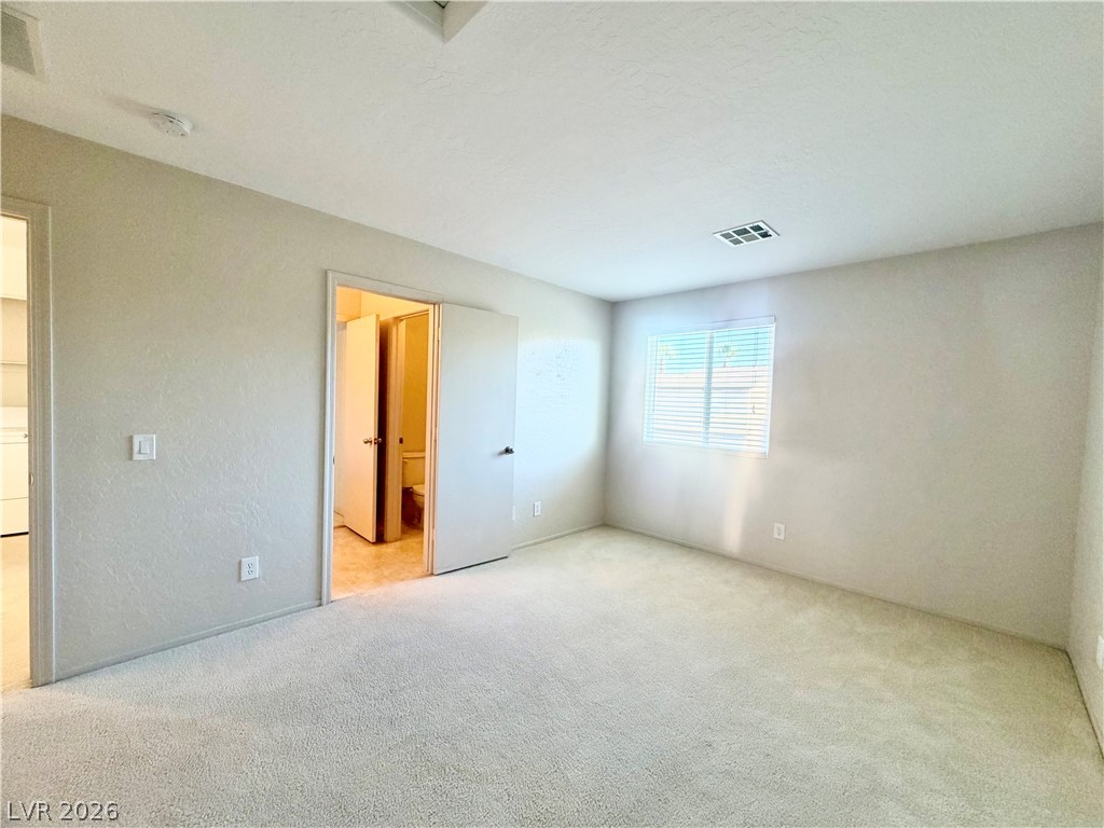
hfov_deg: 102.1
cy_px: 414
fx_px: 446
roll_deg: -1.4
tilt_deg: -2.2
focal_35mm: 14
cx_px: 552
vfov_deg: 85.7
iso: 200
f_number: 2.2
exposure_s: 1/60
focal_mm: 2.22
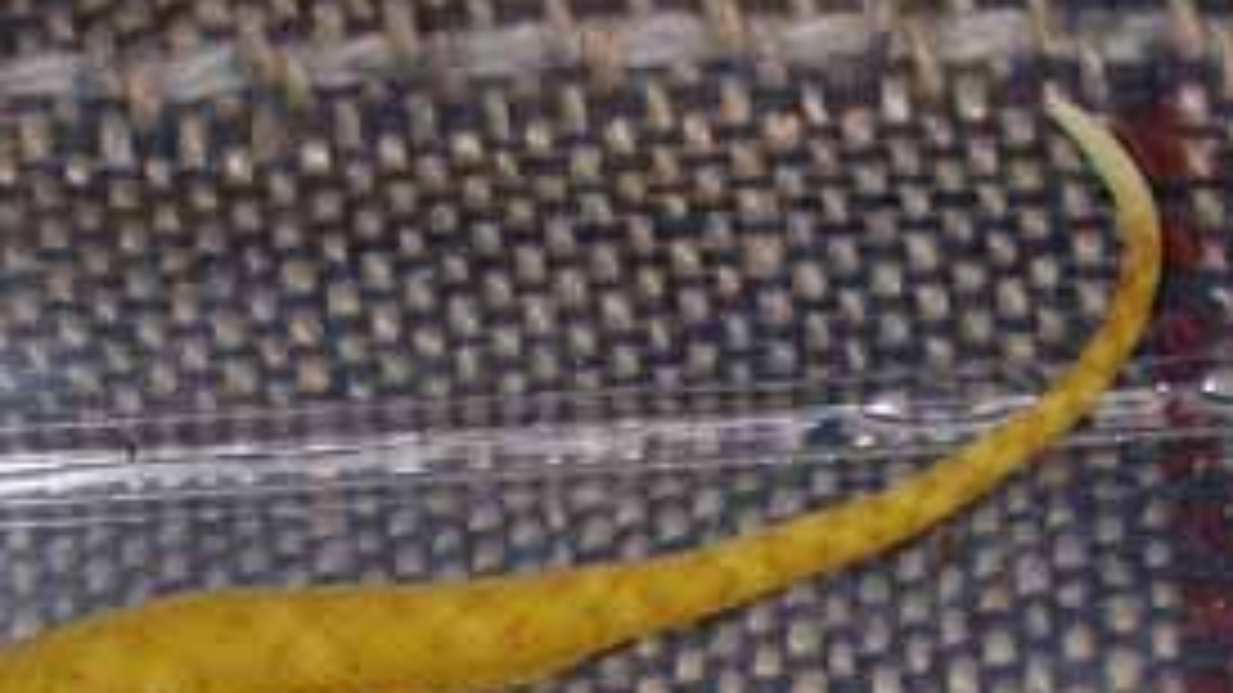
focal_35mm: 328
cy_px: 1141
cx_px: 711
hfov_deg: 6.6
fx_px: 10722
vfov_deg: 3.7
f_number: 4.3
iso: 100
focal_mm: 24.4
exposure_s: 1/60.3
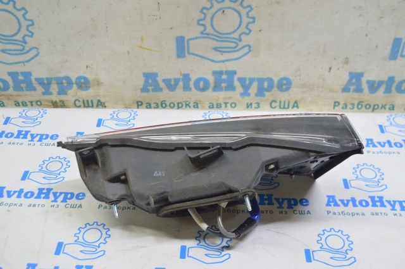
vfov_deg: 29.8
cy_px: 134
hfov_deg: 43.7
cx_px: 202
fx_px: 506
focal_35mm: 45
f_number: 5.6
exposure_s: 1/20
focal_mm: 30
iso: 400
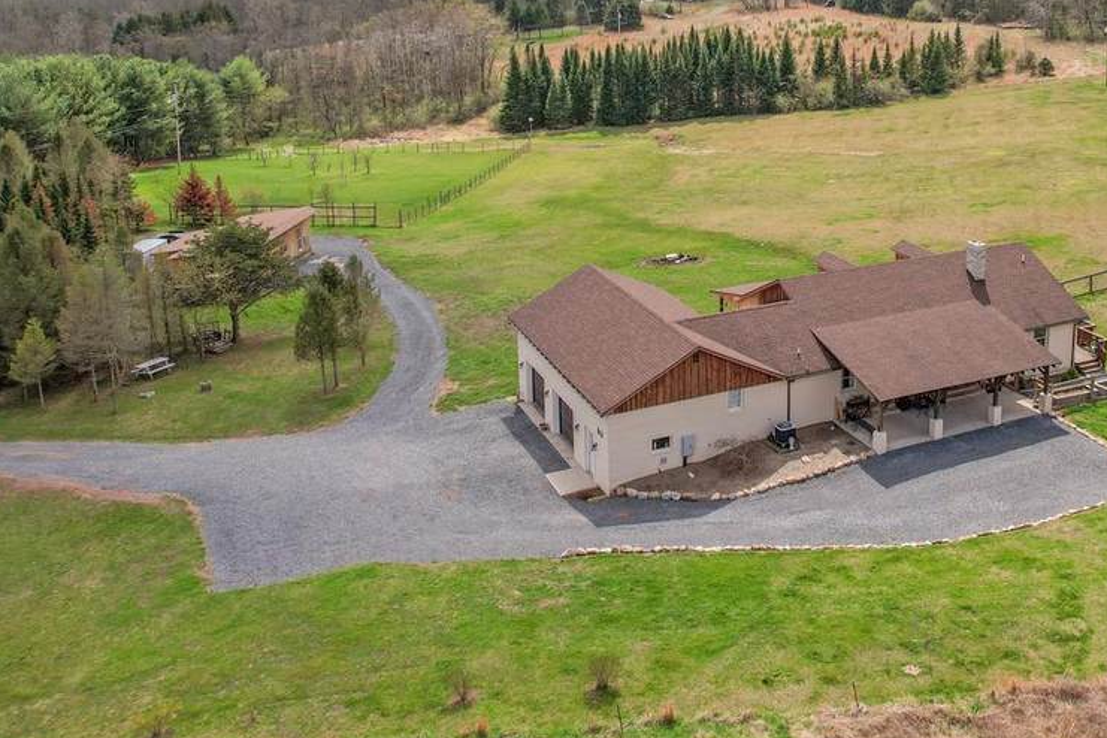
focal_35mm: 38
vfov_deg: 34.0
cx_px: 739
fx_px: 1168
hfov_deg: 49.8
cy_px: 147
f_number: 2.8
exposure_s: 1/125
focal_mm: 8.4
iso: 110
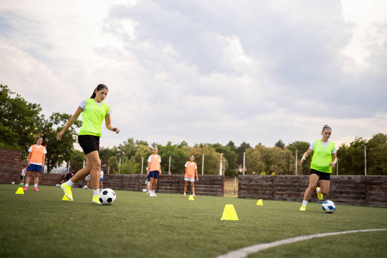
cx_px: 194
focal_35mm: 35
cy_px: 129
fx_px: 376
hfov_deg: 54.4
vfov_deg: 37.9
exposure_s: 1/640
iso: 320
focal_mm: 35
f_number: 1.6
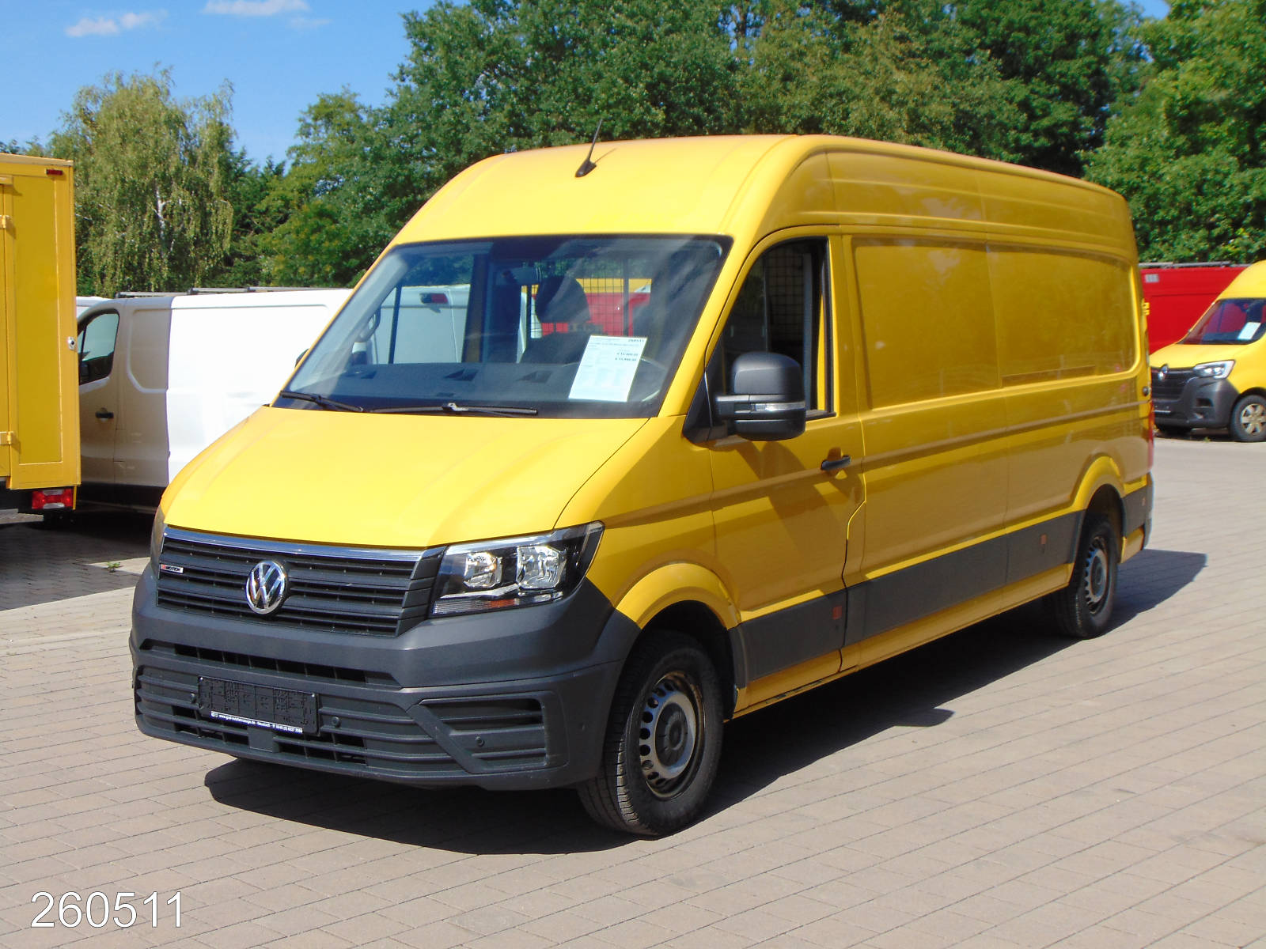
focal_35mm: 50
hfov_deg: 38.2
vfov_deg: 29.1
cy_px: 474
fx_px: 1829
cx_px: 633
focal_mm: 9
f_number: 9
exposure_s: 1/250
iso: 80
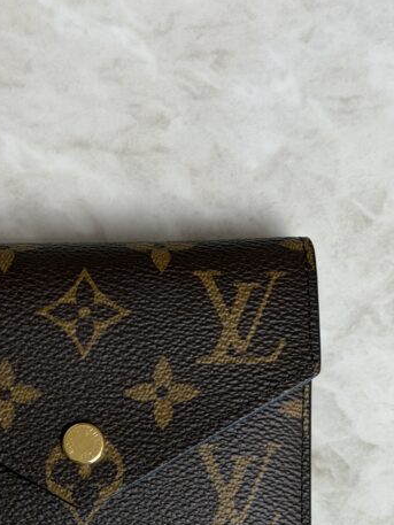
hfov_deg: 17.4
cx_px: 77
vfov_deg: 22.9
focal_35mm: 84
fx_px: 1274
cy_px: 437
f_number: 1.78
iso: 64
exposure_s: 1/120
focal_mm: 6.76
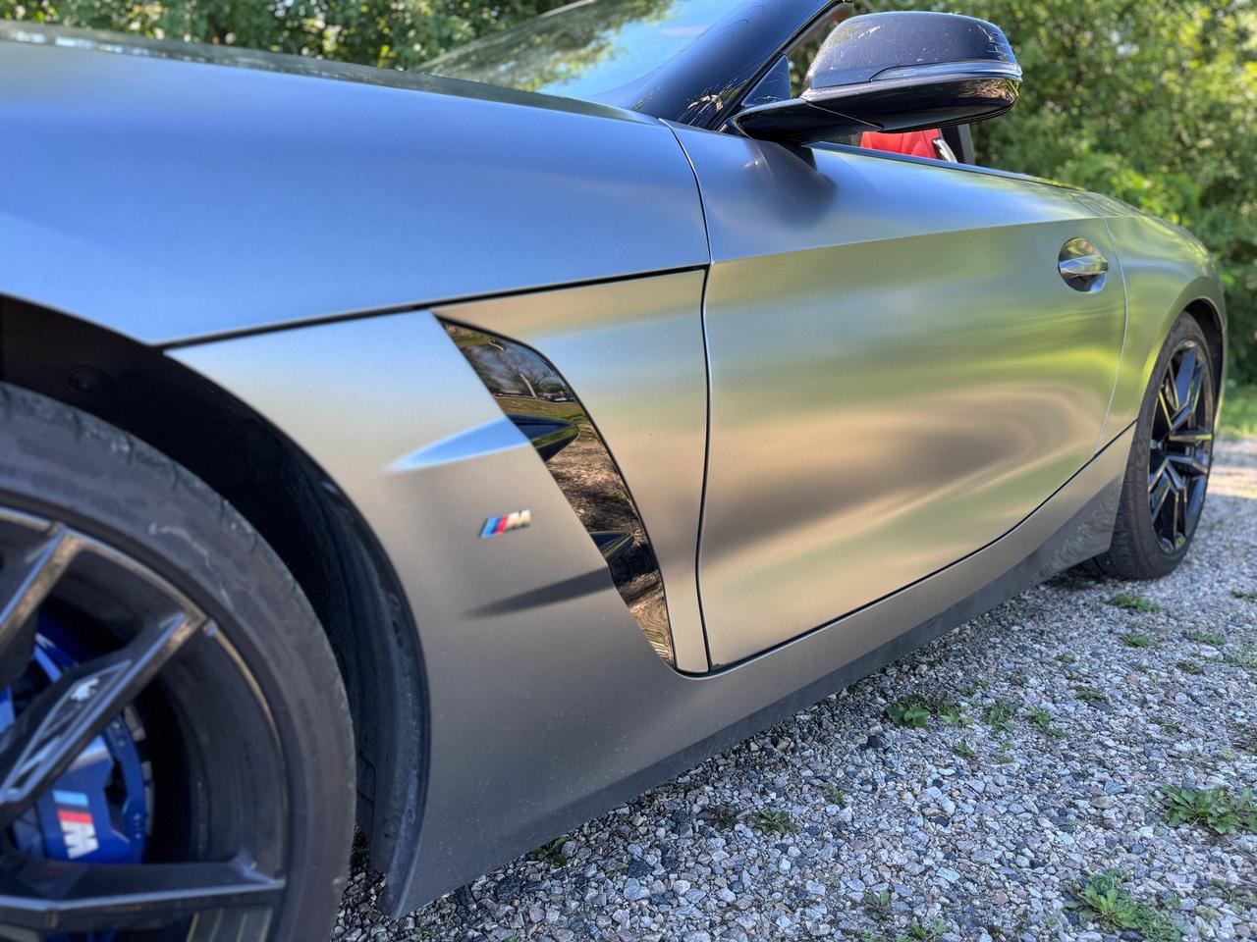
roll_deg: +0.5
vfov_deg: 56.8
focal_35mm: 24
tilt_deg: -9.1
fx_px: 872
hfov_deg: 71.6
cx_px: 628
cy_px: 471
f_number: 1.78
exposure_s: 1/273
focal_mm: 6.76
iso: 64
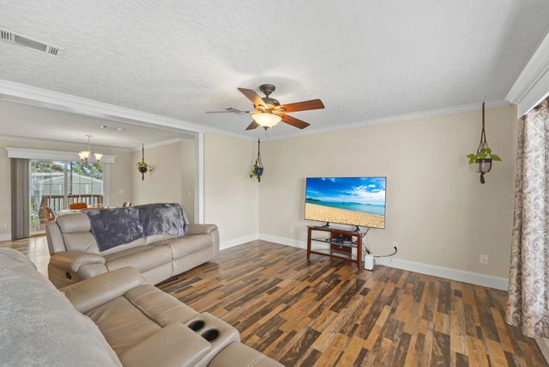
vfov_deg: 81.2
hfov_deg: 104.2
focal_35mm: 14
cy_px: 184
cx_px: 274
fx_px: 214
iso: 250
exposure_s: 1/4
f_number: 9
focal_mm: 14
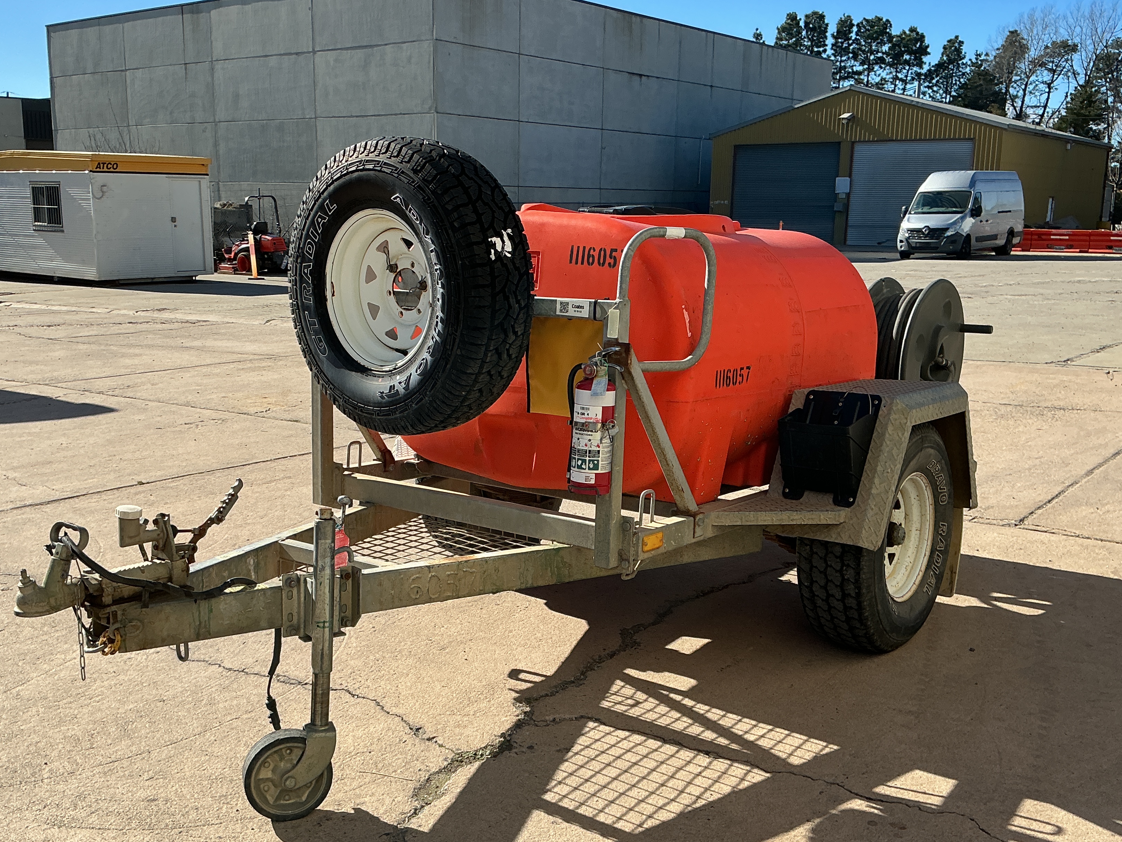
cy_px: 473
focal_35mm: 36
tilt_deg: -12.3
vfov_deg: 39.6
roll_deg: -2.3
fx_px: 1167
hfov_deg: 51.3
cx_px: 537
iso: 25
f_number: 1.8
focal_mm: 3
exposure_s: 1/1577
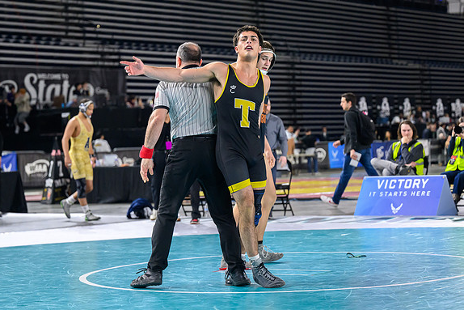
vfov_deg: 14.0
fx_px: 1263
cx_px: 207
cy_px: 123
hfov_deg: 20.8
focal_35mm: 98
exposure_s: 1/800
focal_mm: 70
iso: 3200
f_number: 2.8
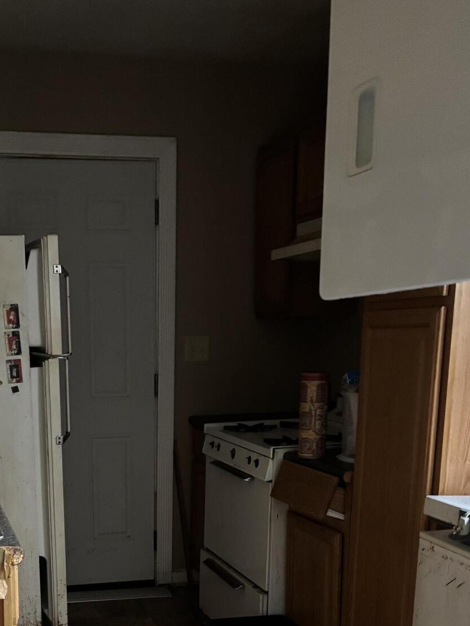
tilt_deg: -15.6
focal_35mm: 47
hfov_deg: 30.3
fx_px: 851
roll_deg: +0.0
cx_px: 106
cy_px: 557
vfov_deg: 37.9
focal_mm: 5.96
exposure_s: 1/30
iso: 1000
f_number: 1.6
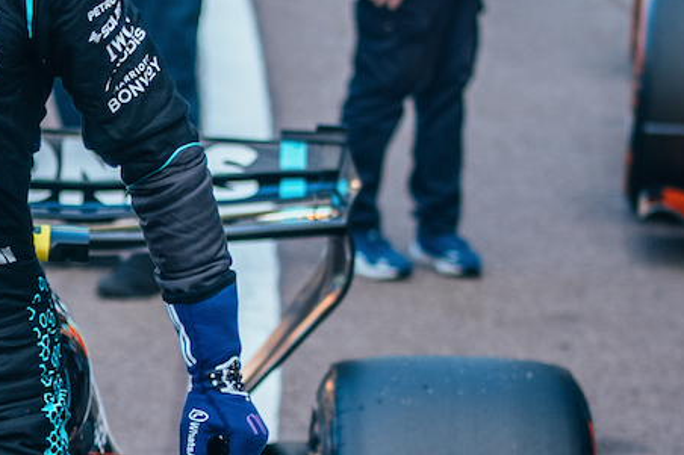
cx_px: -106
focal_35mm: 138
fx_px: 2621
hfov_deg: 14.5
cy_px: 68
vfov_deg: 9.9
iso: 100
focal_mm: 35
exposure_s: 1/640
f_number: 1.4
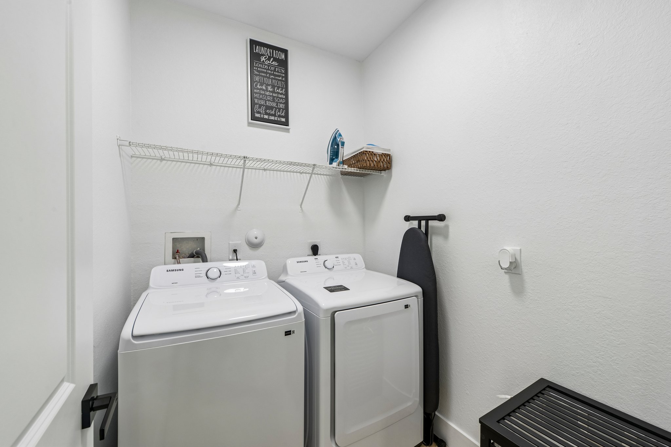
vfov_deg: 81.2
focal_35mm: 14
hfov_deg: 104.3
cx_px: 336
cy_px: 224
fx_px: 261
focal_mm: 14
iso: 200
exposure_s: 1/13
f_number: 9
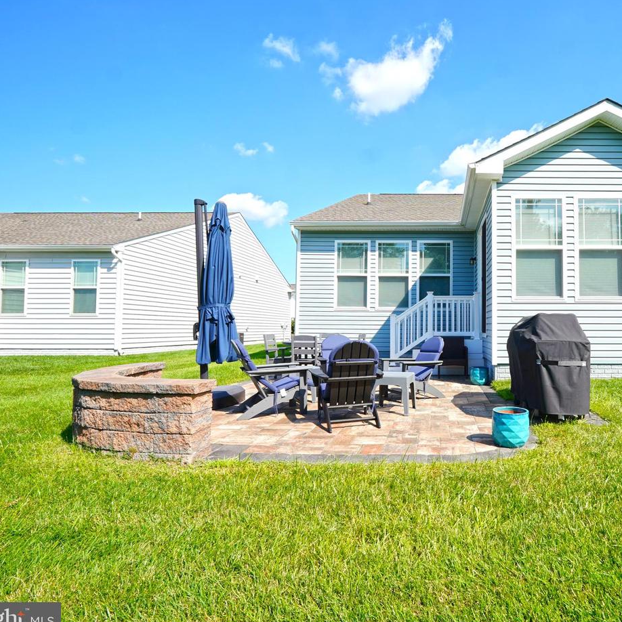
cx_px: 443
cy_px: 312
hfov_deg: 71.2
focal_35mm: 20
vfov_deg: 74.8
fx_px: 407
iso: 125
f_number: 8
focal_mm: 10
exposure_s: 1/250
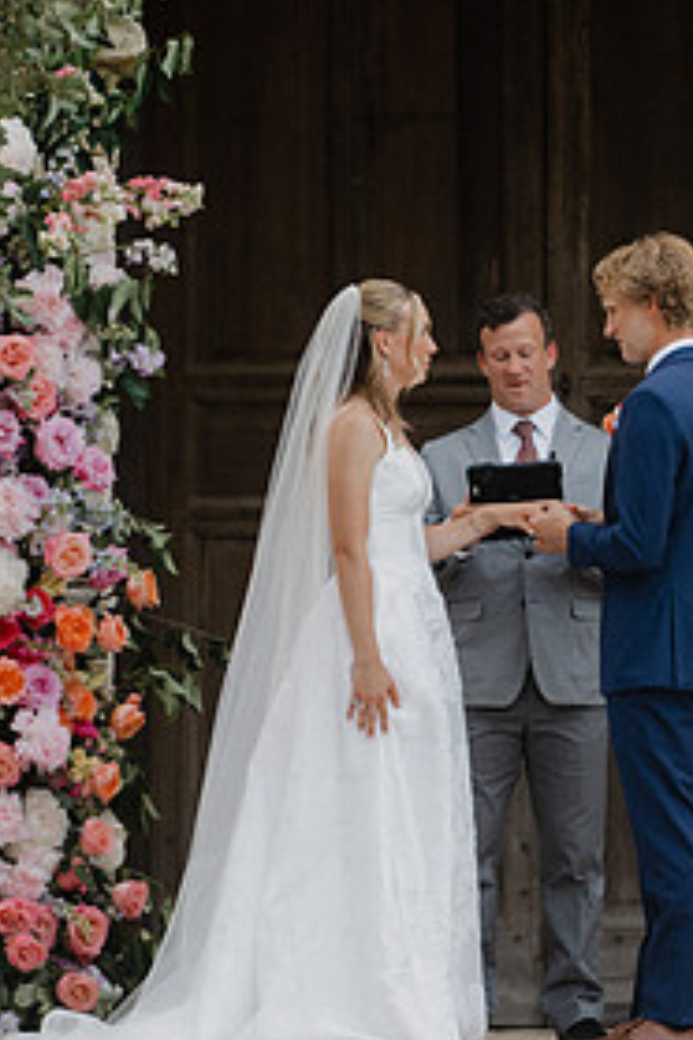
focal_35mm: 323
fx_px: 9326
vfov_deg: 6.4
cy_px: 652
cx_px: 522
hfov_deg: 4.3
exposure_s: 1/2000
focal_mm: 200
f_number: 2.8
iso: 500
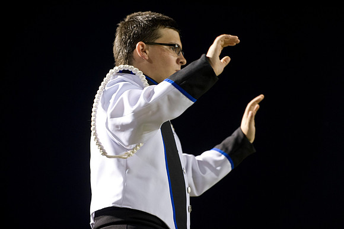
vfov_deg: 8.8
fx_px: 1480
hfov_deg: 13.3
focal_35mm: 155
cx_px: 172
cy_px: 114
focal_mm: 155
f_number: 3.2
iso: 3200
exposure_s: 1/125
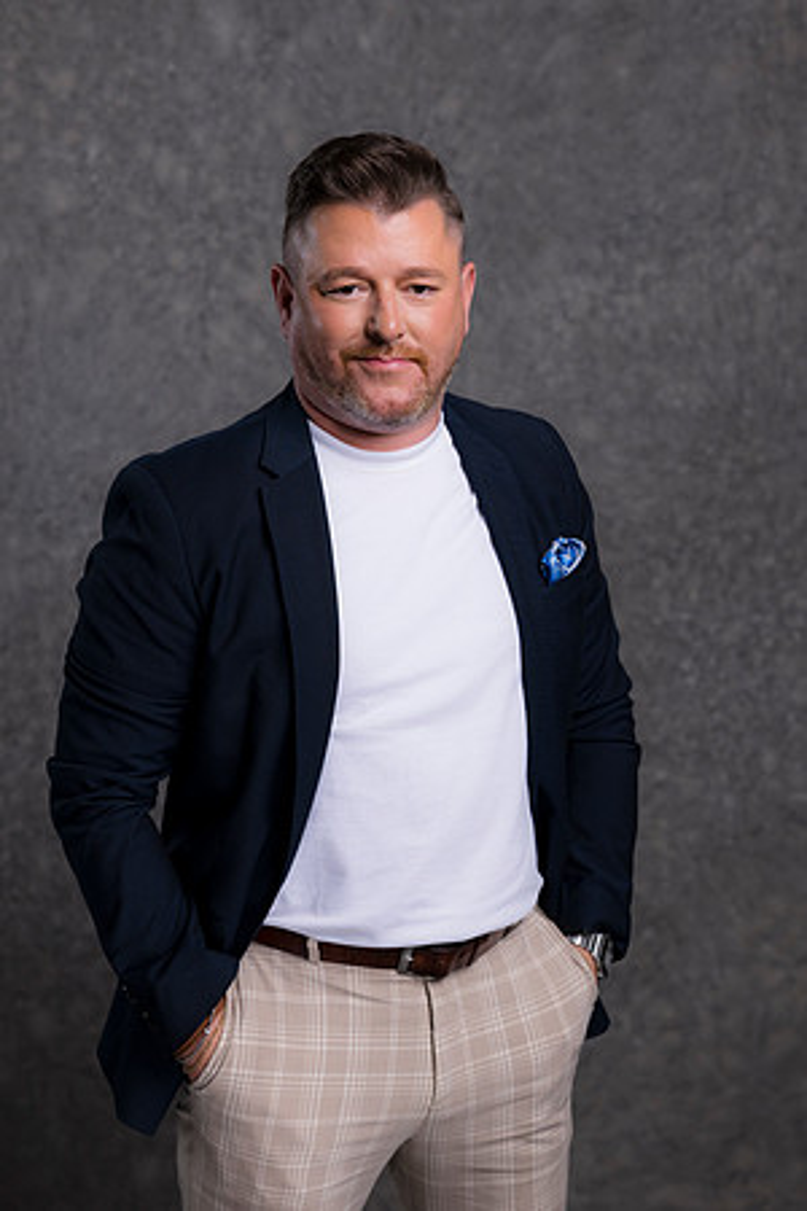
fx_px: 2858
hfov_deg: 16.1
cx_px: 404
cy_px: 606
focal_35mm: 85
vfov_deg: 23.9
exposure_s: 1/200
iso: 100
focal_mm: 85
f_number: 5
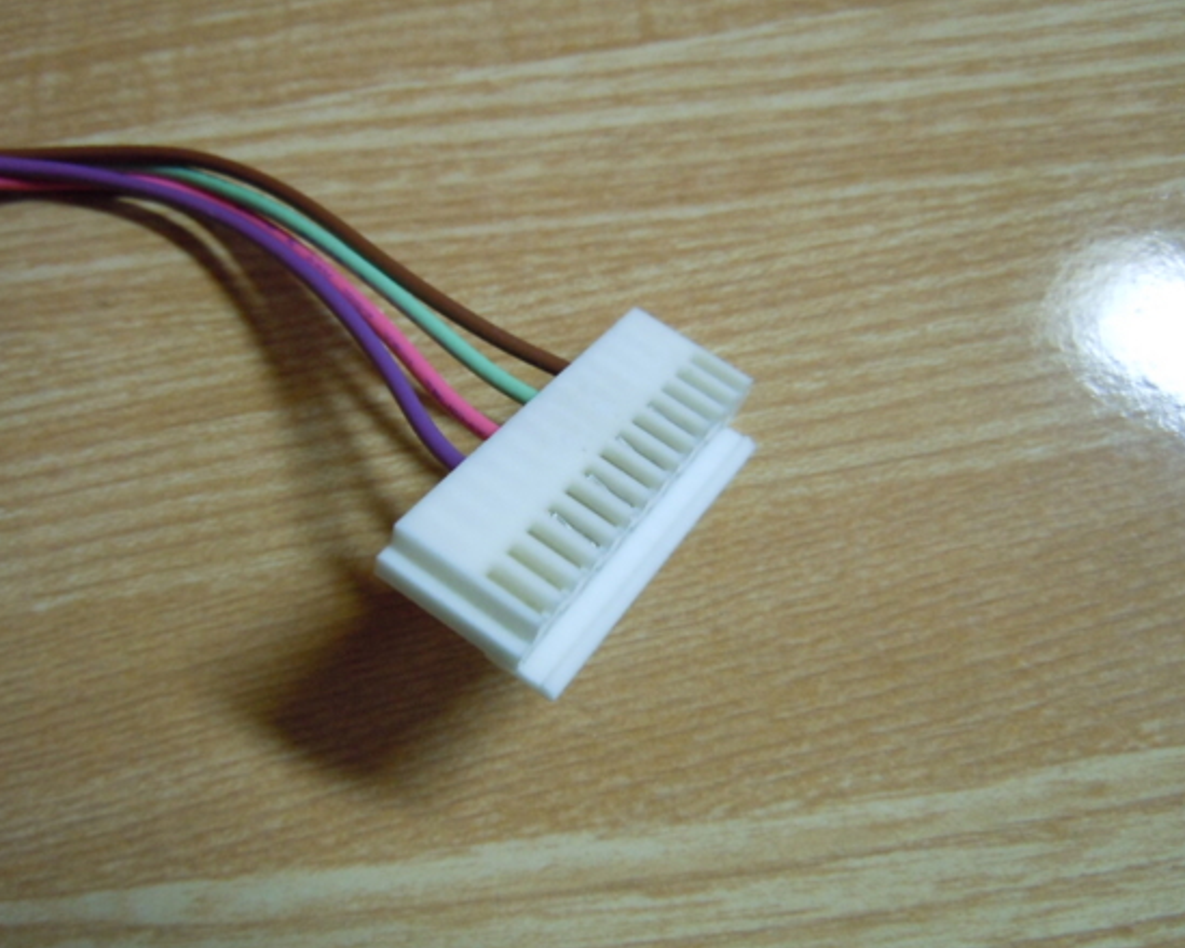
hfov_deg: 55.6
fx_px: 1122
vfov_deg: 45.8
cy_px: 479
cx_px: 540
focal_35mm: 32
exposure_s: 1/40
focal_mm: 5.4
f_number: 3.5
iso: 400
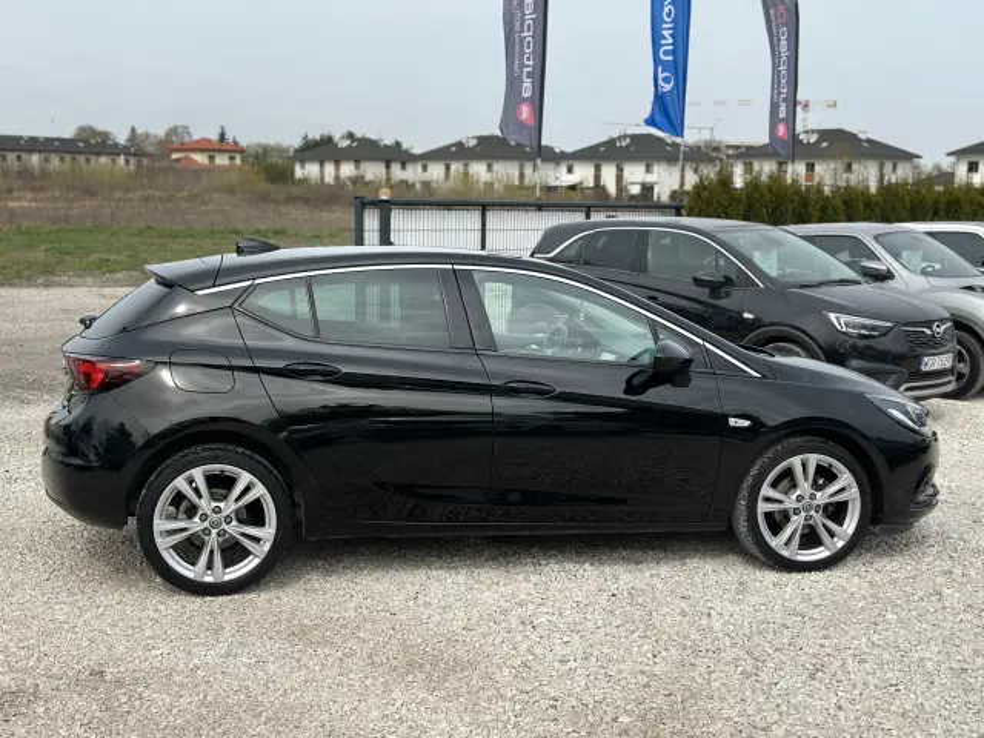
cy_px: 369
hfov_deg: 39.7
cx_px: 492
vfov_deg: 30.3
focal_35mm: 48
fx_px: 1364
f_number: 1.78
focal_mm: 6.86
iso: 100
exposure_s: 1/4016
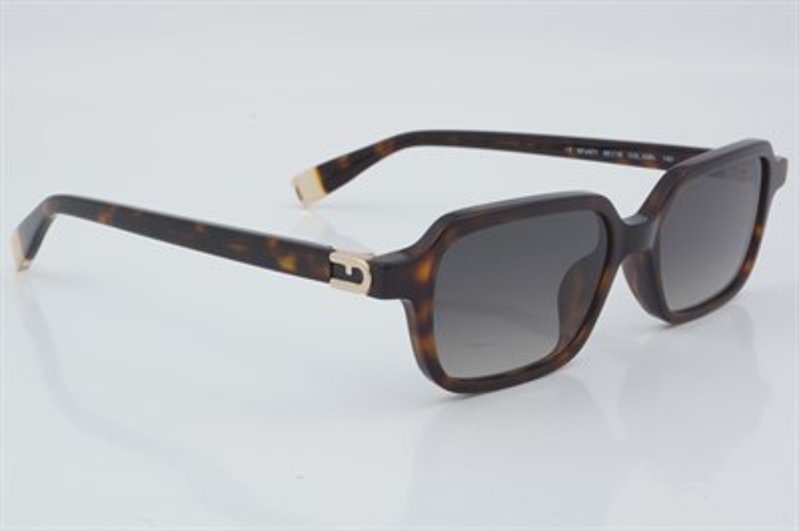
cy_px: 266
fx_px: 1663
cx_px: 400
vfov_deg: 18.2
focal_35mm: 75
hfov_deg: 27.0
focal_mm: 50
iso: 100
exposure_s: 1/4
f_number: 29
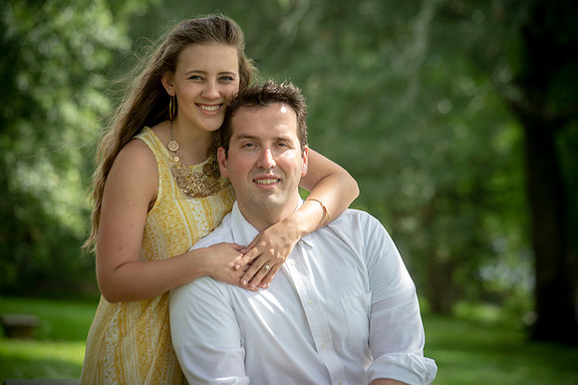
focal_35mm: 180
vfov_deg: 7.6
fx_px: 2888
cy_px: 192
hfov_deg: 11.4
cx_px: 289
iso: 125
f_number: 5.6
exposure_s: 1/125
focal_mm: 180
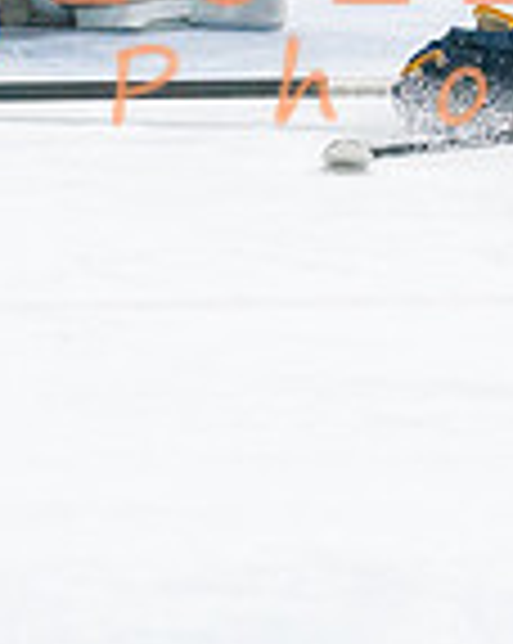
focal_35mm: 442
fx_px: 8406
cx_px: 417
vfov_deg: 4.4
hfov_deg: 3.5
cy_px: 24
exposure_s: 1/1250
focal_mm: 101
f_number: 2.8
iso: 3200
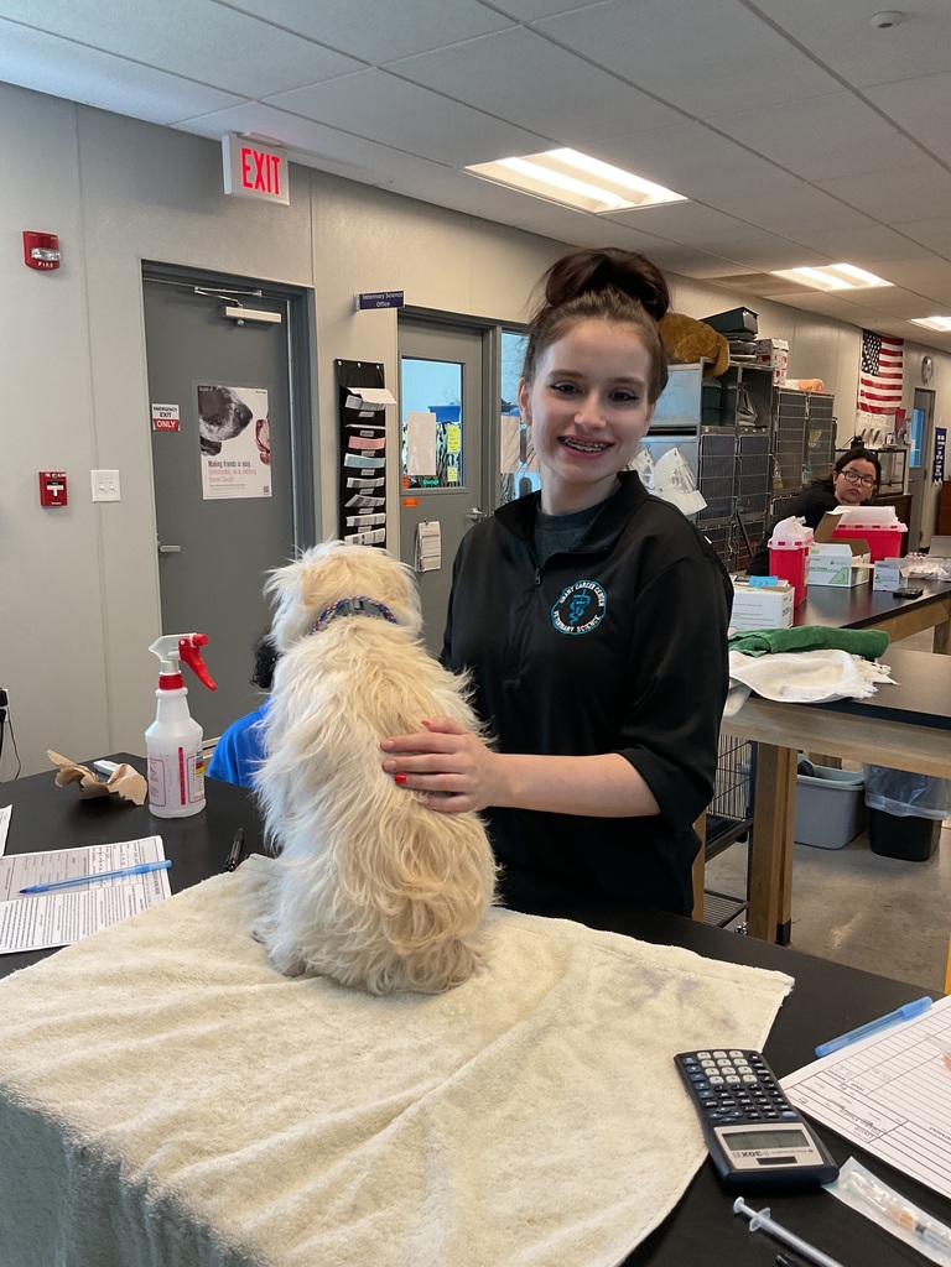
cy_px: 634
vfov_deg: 61.7
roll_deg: +0.7
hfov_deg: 48.2
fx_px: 1062
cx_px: 476
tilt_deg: -10.2
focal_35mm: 29
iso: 64
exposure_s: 1/60
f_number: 1.8
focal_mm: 3
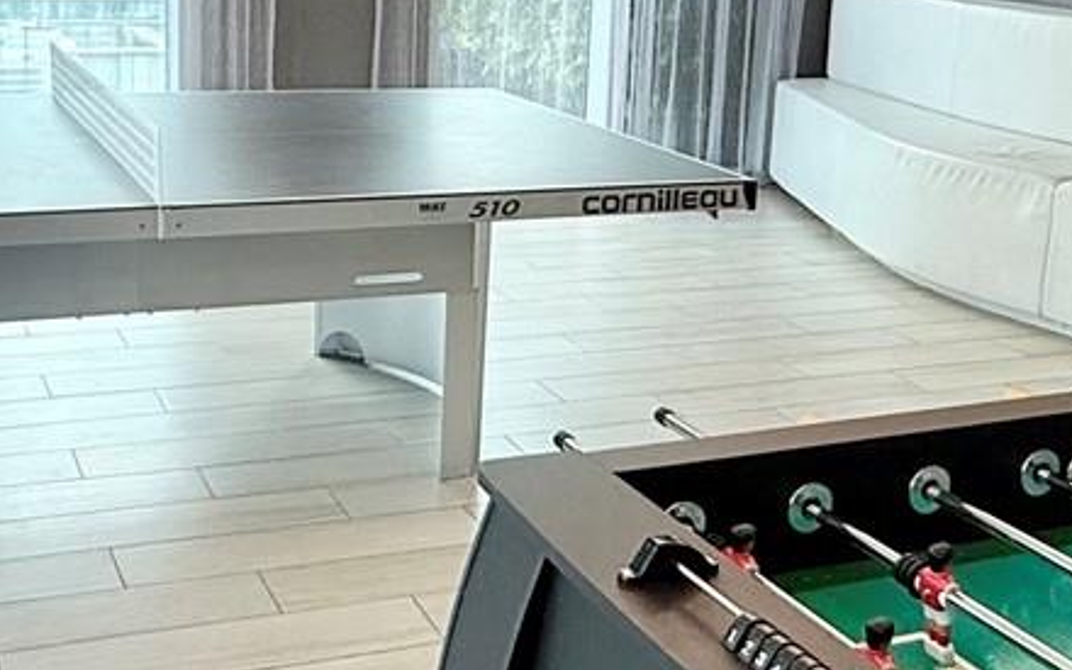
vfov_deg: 23.9
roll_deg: -1.9
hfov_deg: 37.5
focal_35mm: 54
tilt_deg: -12.0
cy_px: 224
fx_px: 1578
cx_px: 465
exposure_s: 1/148
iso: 64
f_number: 2.2
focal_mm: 2.22
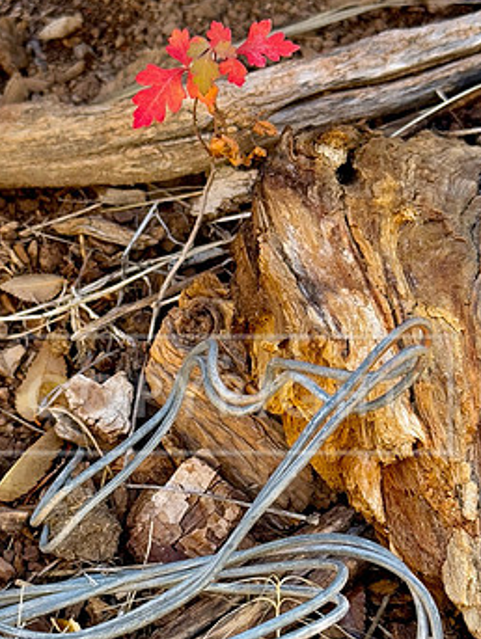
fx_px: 1165
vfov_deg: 30.6
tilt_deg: -46.8
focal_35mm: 63
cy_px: 395
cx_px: 213
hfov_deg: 23.3
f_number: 1.78
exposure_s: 1/242
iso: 125
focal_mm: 6.76
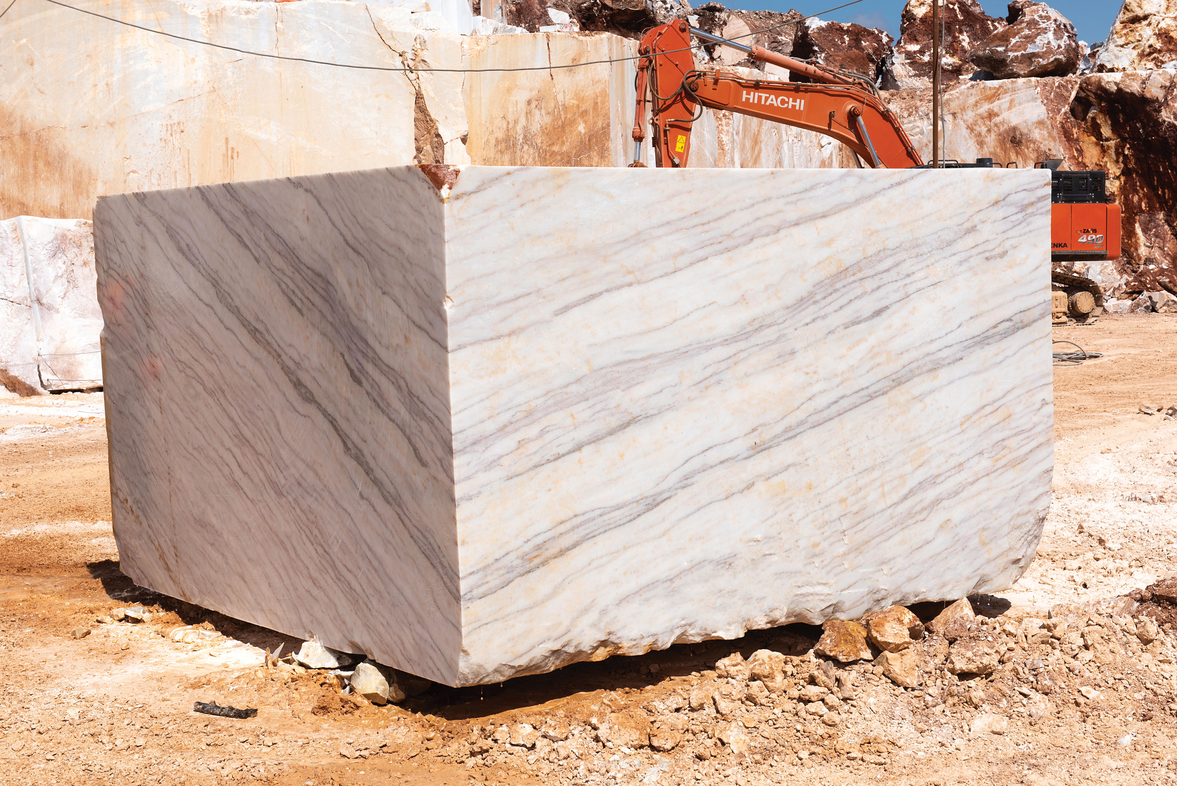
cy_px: 393
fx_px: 1962
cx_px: 588
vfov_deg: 22.6
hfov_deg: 33.4
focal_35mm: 60
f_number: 16
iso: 100
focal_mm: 60
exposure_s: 1/250
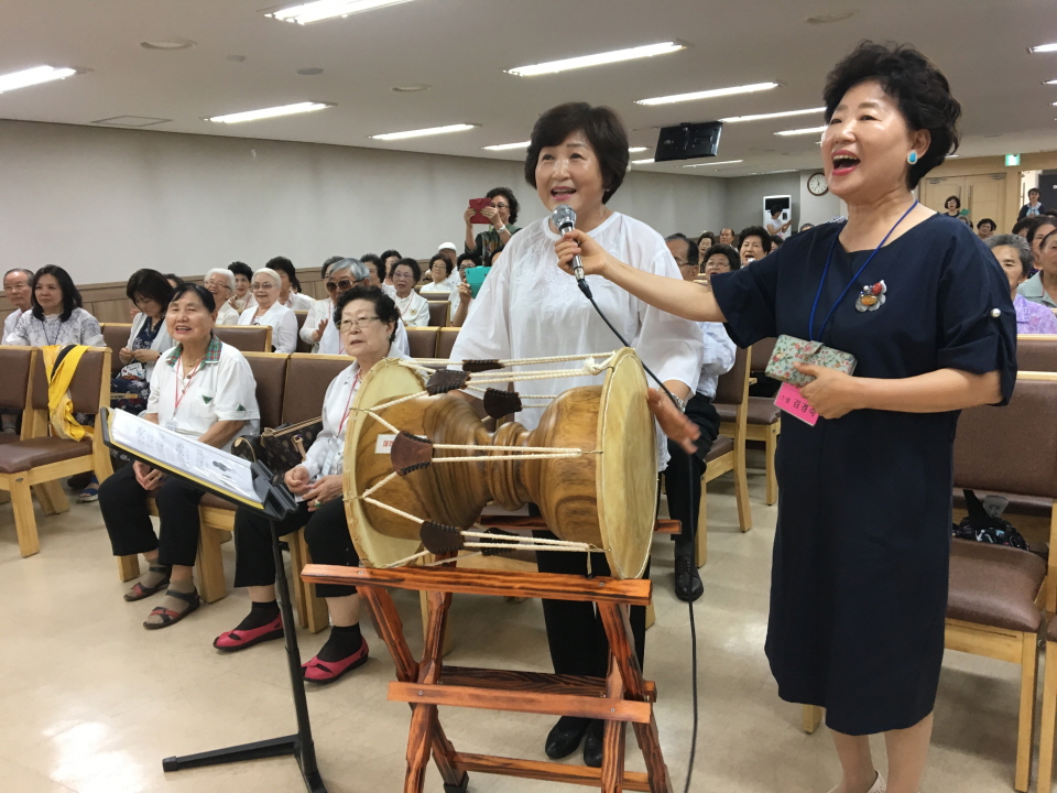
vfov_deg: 48.2
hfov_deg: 61.7
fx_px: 886
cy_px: 396
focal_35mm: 29
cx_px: 528
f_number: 2.2
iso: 80
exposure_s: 1/30
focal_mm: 4.15
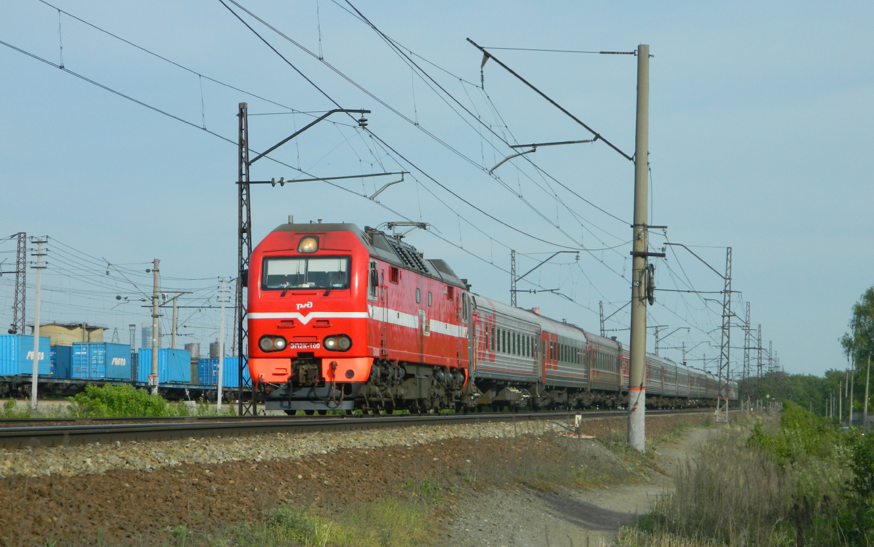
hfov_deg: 18.1
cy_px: 242
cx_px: 426
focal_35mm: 115
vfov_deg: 11.4
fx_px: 2740
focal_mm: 18.6
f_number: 4.5
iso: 80
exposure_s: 1/800
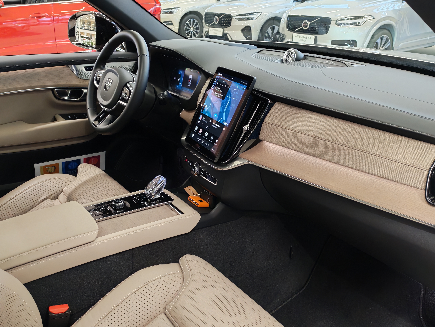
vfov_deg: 45.4
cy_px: 164
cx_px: 218
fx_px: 390
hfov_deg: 58.4
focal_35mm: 31
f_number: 1.9
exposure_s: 1/50
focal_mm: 6.12
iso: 1000
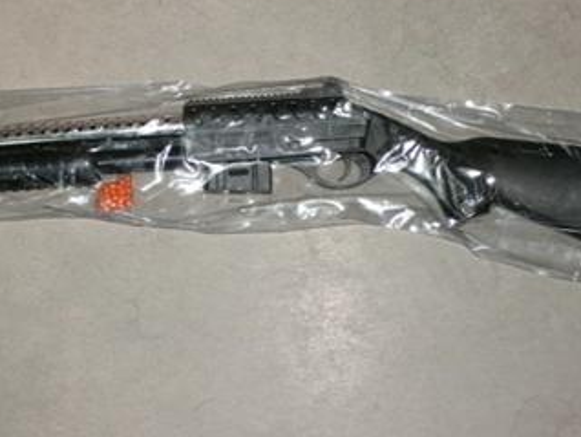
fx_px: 1394
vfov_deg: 17.8
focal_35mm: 83
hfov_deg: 23.5
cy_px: 161
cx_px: 290
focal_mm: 10.5
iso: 100
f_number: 3.7
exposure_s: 1/60
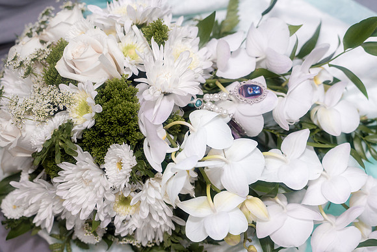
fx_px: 608
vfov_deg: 23.4
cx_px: 188
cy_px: 126
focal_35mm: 58
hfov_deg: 34.5
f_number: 4
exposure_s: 1/250
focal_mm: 58
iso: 640
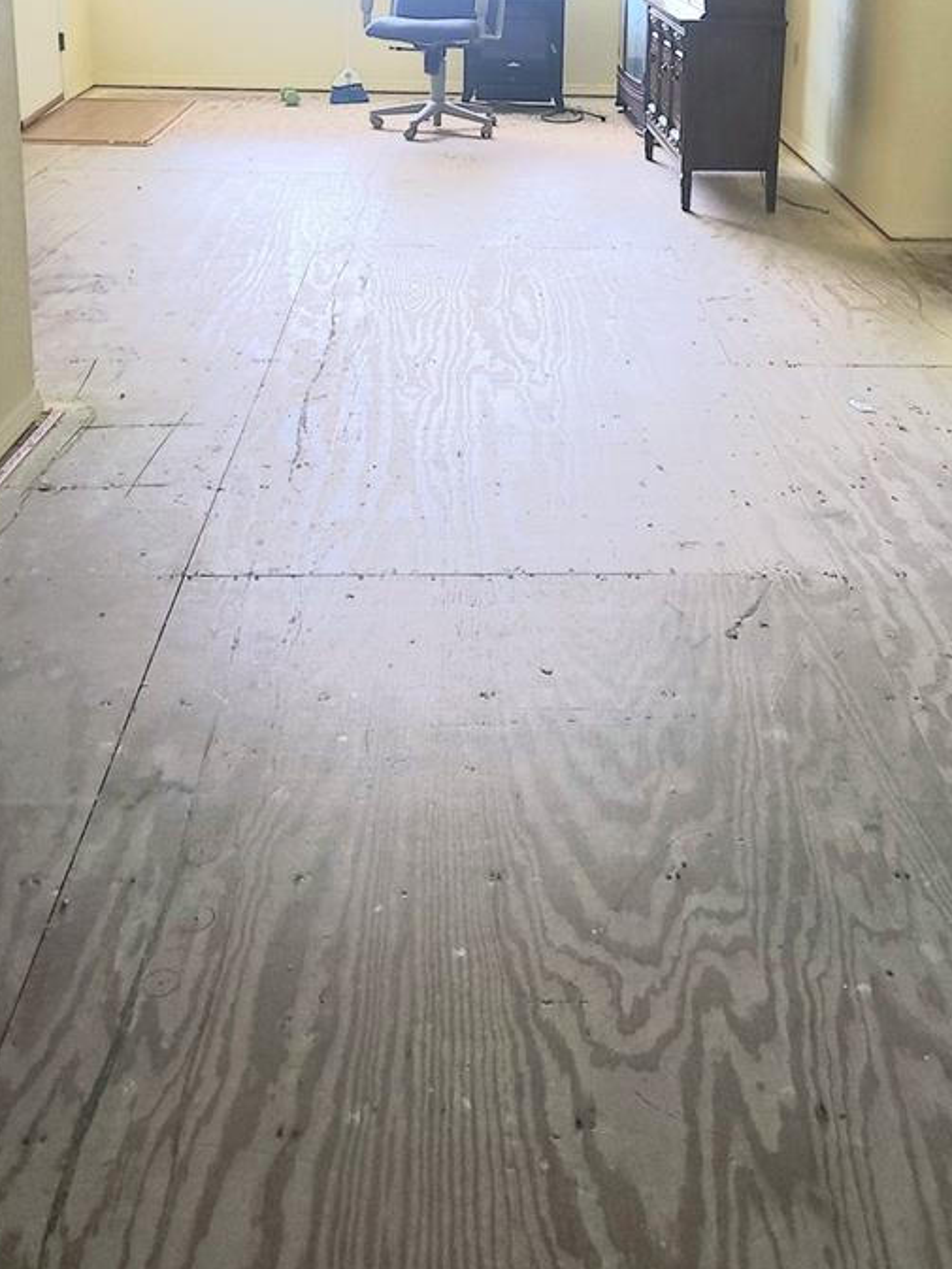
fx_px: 1503
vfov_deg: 42.9
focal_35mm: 41
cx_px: 533
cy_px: 189
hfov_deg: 35.1
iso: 80
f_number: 1.8
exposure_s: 1/60.2
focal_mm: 5.4
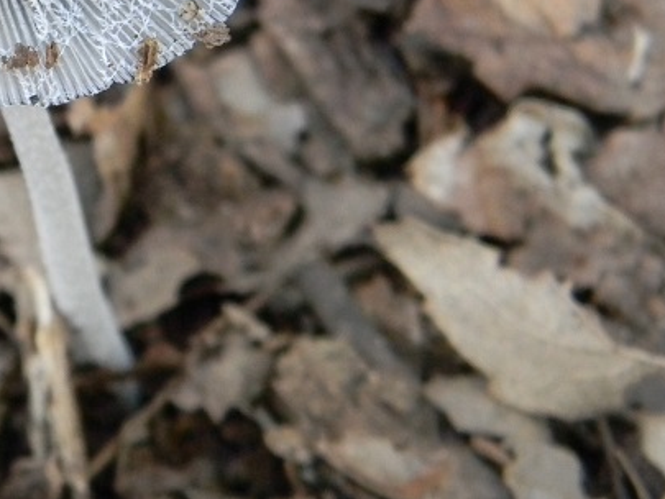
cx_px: 20
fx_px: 3151
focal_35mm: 164
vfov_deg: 9.0
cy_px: 46
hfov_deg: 11.9
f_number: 4.5
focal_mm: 15.1
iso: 400
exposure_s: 1/13.3
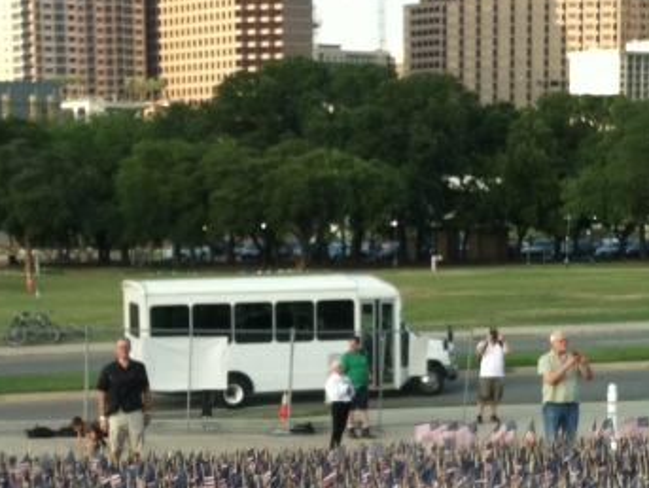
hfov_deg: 18.0
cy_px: 476
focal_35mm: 109
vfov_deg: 13.4
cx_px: 202
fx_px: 2046
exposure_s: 1/293
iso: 80
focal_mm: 3.85
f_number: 2.8
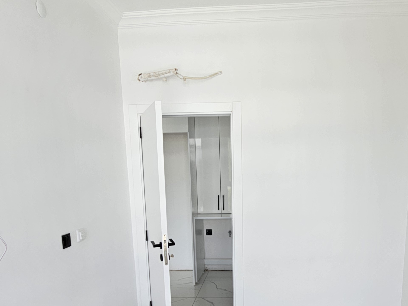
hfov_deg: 64.8
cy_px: 218
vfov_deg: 49.9
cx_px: 241
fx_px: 318
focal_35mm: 27
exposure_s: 1/175
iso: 50
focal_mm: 2.2
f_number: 2.2
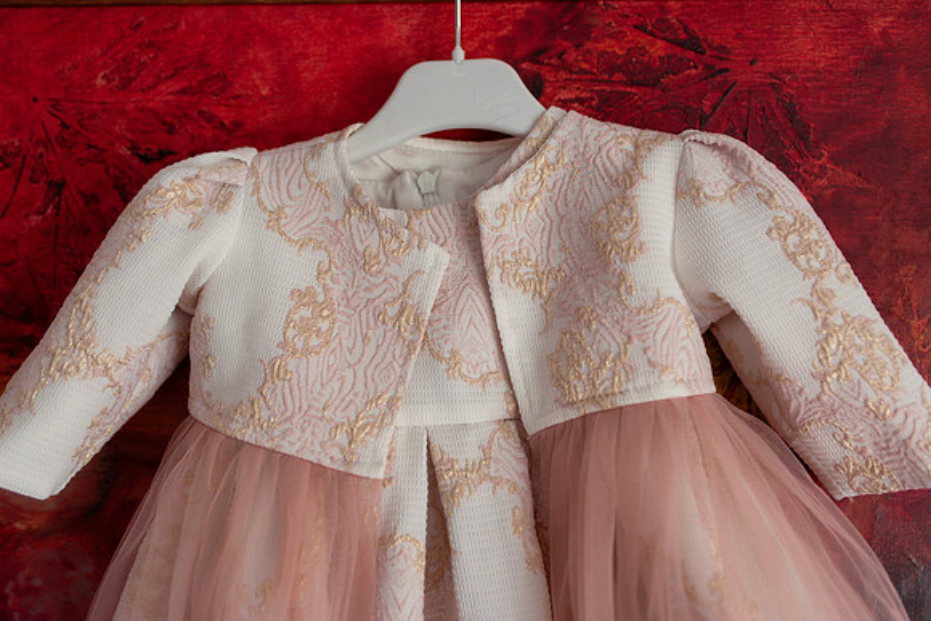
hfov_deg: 53.7
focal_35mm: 36
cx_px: 466
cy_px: 310
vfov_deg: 37.3
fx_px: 919
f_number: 2.5
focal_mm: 35
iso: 800
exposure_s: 1/250
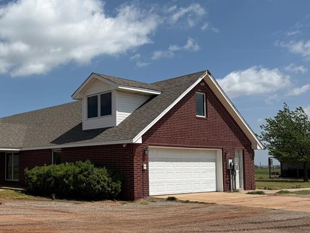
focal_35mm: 41
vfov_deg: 35.0
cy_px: 142
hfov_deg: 43.1
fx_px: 367
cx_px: 51
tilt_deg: +3.9
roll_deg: +0.3
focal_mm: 6.76
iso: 80
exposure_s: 1/8130
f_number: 1.78
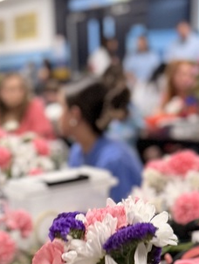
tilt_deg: -20.3
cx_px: 29
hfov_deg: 18.0
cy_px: 301
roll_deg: +4.2
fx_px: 620
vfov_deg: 22.5
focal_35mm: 81
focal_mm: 6.76
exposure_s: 1/60
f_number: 1.78
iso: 320
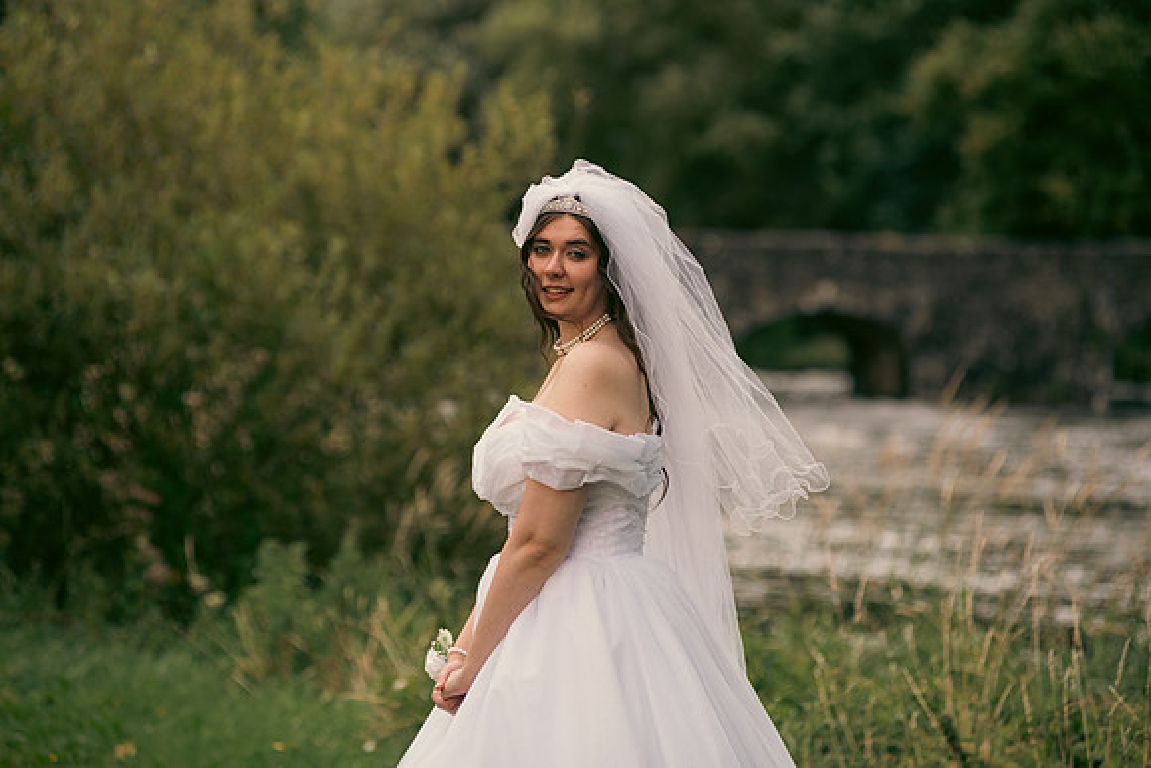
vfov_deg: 8.9
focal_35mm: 155
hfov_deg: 13.2
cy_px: 384
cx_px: 576
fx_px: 4957
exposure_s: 1/200
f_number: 3.5
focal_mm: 155
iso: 320
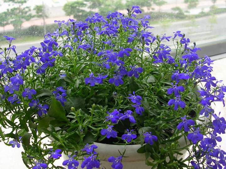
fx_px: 248
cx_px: 113
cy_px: 84
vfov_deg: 37.7
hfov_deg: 49.0
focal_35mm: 38
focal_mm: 5.8
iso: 50
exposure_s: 1/115
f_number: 2.8
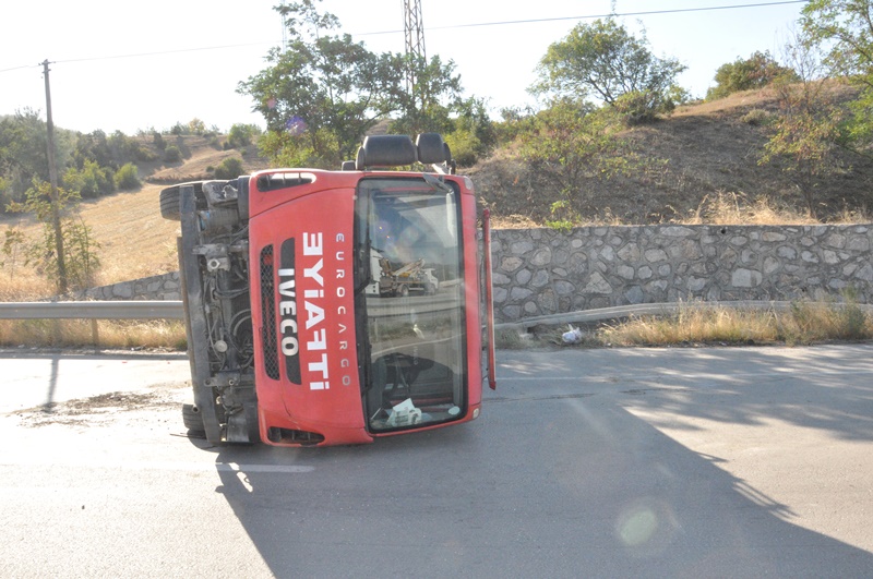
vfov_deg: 47.8
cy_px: 290
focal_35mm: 27
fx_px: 654
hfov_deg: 67.5
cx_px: 436
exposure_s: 1/200
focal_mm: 18
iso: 2000
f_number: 22
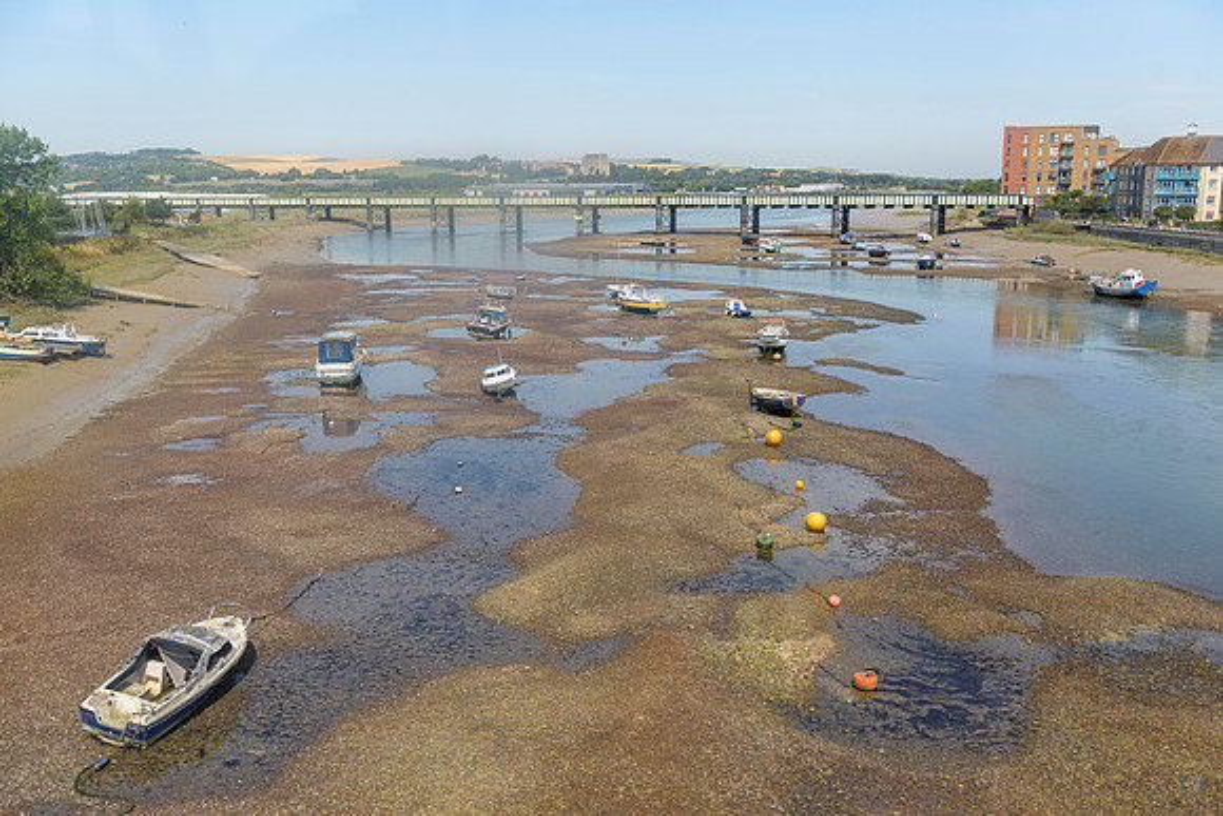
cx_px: 619
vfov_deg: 40.3
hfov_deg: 57.7
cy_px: 408
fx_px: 1111
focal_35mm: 33
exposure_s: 1/250
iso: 64
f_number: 5
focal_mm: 32
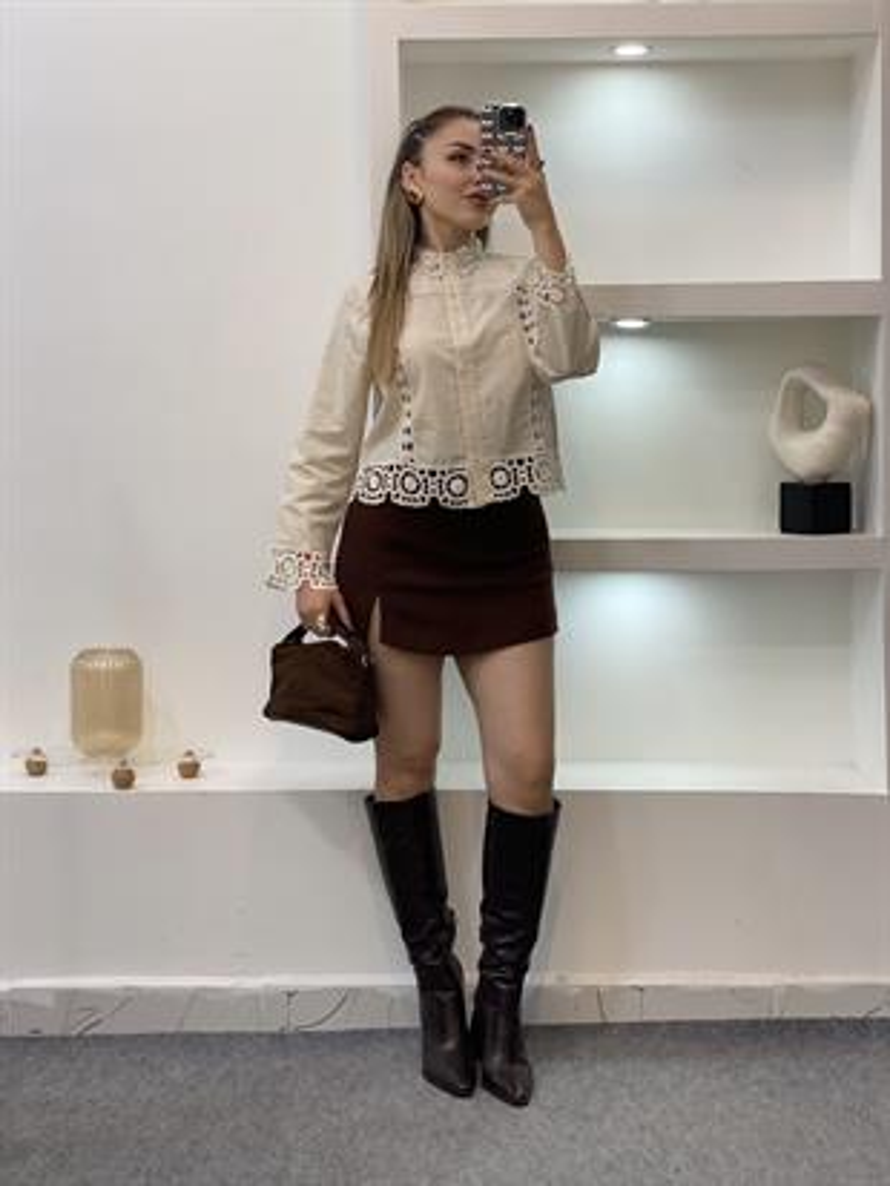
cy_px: 593
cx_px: 445
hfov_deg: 28.0
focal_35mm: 52
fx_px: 1782
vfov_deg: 36.8
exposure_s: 1/100
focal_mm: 6
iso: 64
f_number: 2
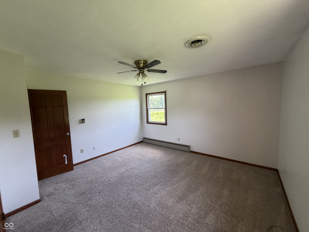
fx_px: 125
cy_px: 116
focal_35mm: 14
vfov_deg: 85.7
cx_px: 154
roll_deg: +2.3
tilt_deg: -4.9
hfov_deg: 102.1
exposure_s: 1/121
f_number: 2.2
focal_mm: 2.22
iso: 320
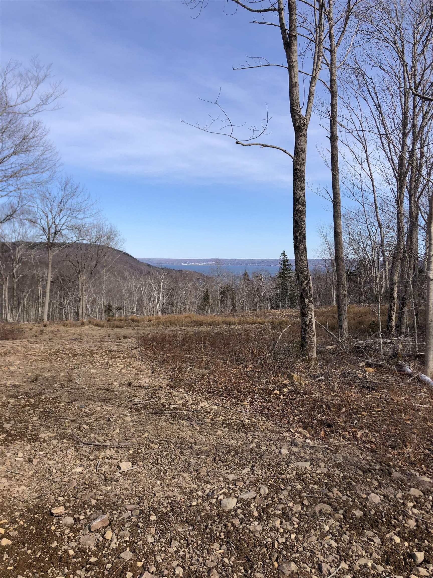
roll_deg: +0.2
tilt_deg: -4.8
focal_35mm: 28
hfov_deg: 49.7
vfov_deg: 63.4
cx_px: 216
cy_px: 289
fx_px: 467
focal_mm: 3.99
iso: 20
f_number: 1.8
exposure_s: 1/1779
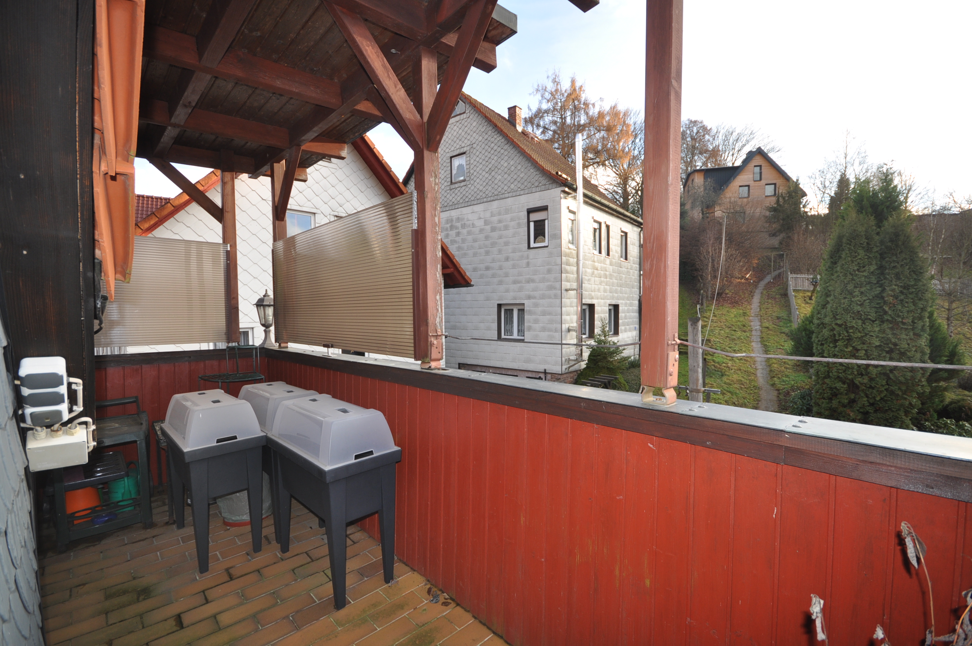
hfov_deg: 100.5
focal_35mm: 15
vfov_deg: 77.2
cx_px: 486
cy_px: 323
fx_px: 405
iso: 200
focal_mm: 10
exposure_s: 1/125
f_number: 5.6
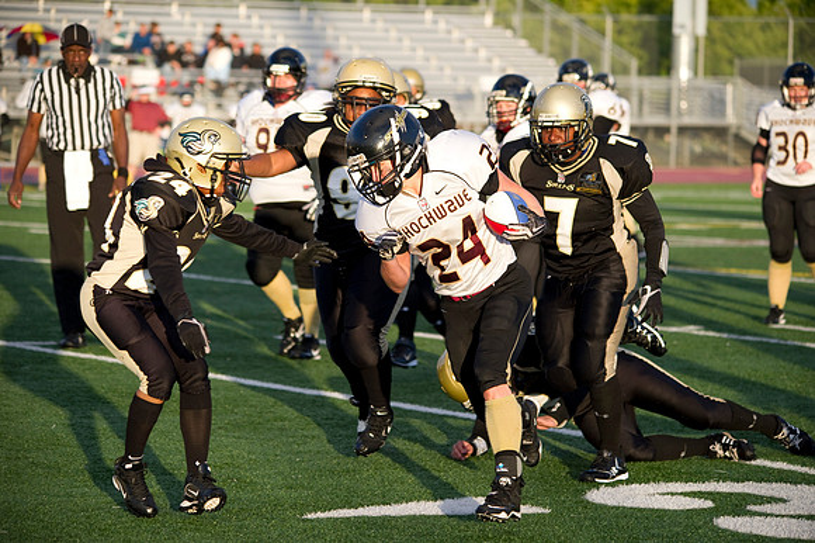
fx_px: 4073
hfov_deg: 11.4
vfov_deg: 7.6
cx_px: 408
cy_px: 272
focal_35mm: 180
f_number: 5.3
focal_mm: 180
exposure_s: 1/1000
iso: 720
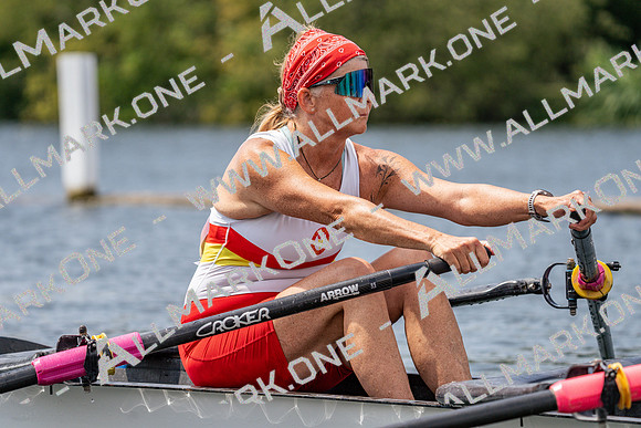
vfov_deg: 5.1
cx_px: 320
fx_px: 4773
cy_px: 214
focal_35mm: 268
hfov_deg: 7.7
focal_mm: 268
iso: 200
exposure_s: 1/1600
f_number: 5.6
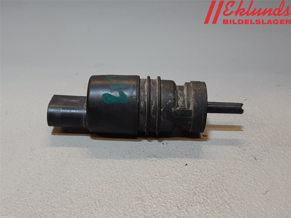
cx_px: 146
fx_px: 219
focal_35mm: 26
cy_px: 109
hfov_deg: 67.3
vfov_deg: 53.1
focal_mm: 3.93
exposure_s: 1/50
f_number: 1.7
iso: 40
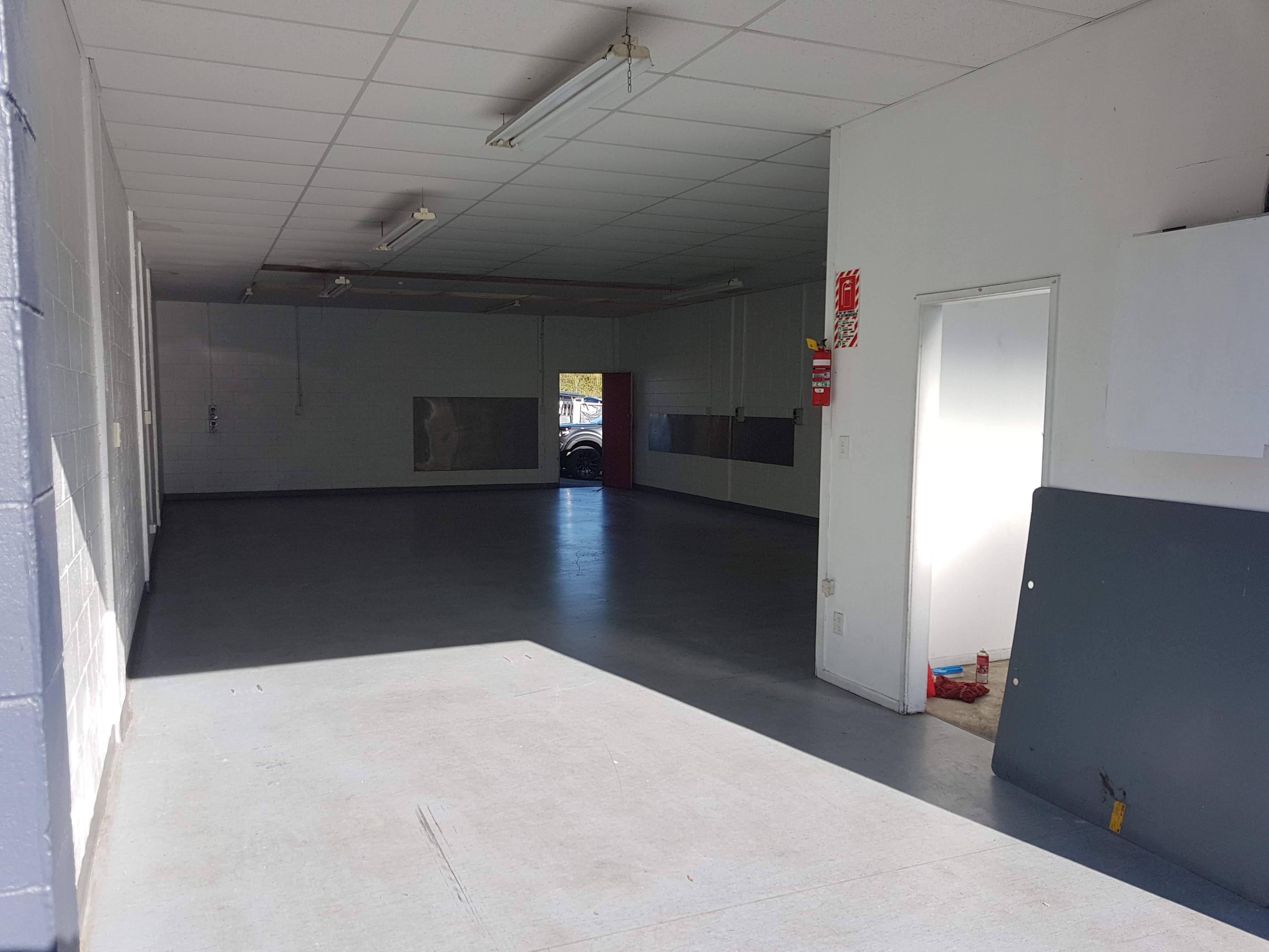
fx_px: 953
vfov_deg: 53.1
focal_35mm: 26
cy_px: 476
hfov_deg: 67.3
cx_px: 634
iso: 40
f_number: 1.7
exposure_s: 1/1018
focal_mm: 4.2
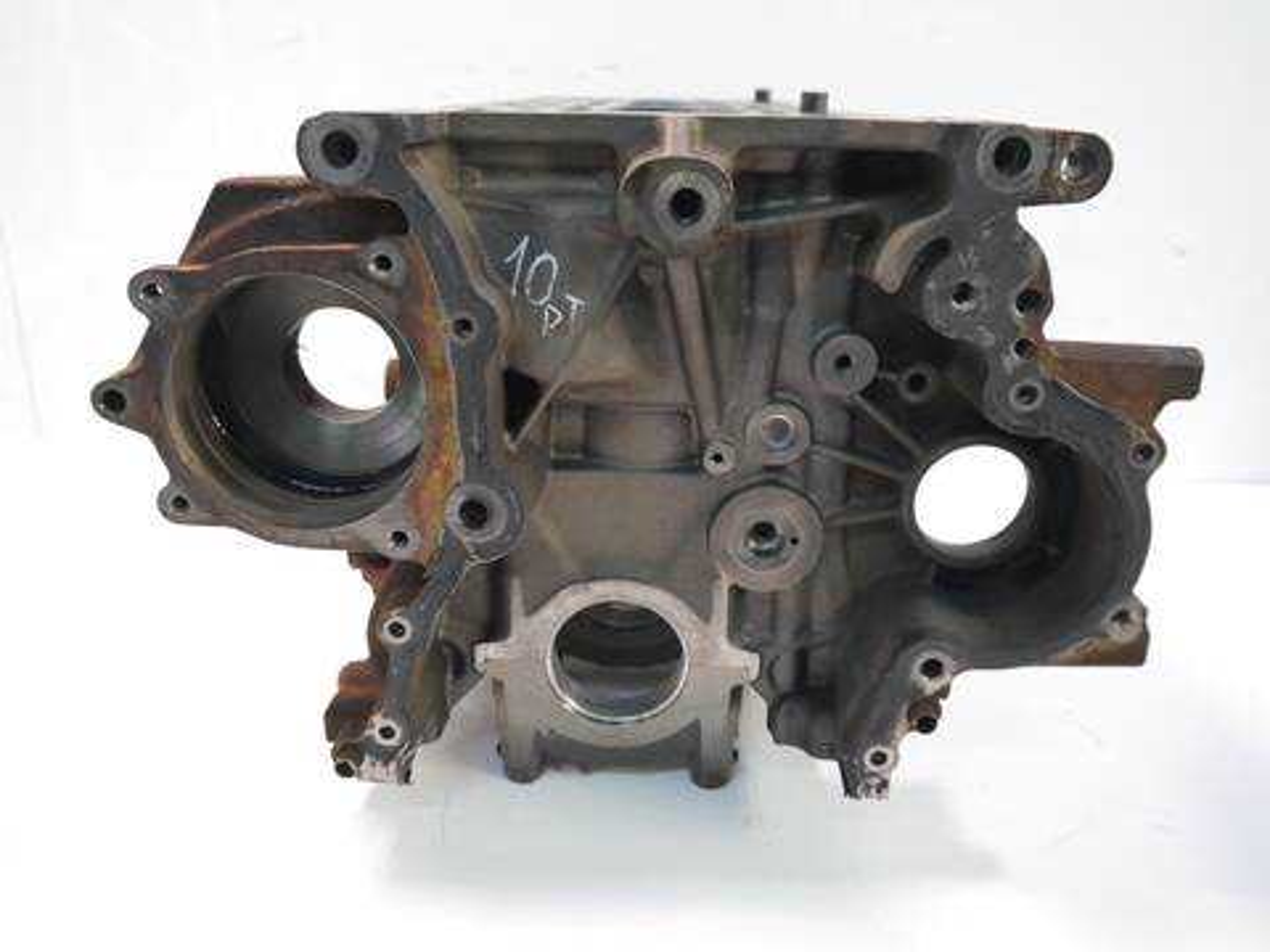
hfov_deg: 60.0
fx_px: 1101
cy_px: 476
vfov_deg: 46.8
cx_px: 635
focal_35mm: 30
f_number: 3.5
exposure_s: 1/60
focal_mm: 15
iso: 1250
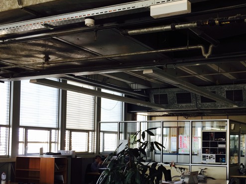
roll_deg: -0.7
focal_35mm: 47
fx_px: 334
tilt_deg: +2.1
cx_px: 183
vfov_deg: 30.5
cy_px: 130
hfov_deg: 39.4
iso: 32
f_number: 2.2
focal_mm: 4.15
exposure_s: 1/40
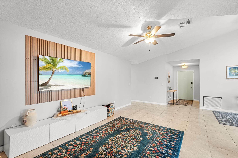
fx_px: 106
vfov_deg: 73.6
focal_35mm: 16
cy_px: 79
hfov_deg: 96.8
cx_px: 119
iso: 100
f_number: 9
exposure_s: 2.5
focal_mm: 16
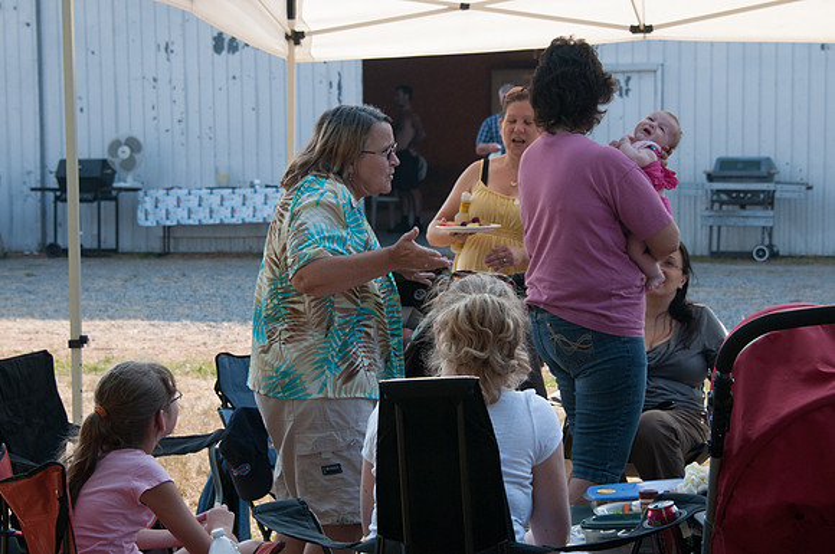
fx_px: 2432
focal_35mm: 105
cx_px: 418
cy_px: 277
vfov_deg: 13.0
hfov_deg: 19.5
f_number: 8
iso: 640
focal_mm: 70
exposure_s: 1/500
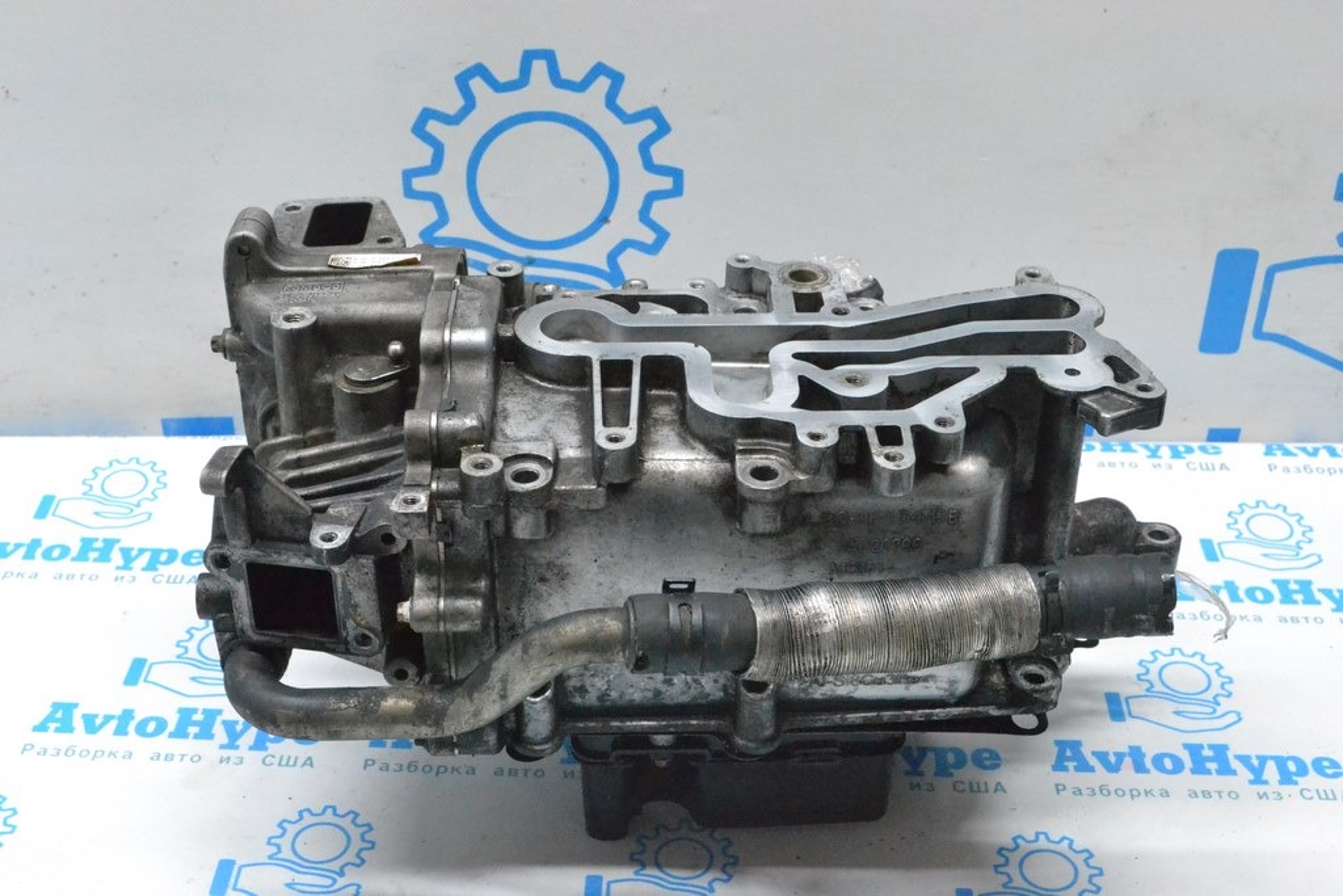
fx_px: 1903
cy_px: 448
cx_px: 672
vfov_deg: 26.5
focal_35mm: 51
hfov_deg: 38.9
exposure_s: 1/160
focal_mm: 34
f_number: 9
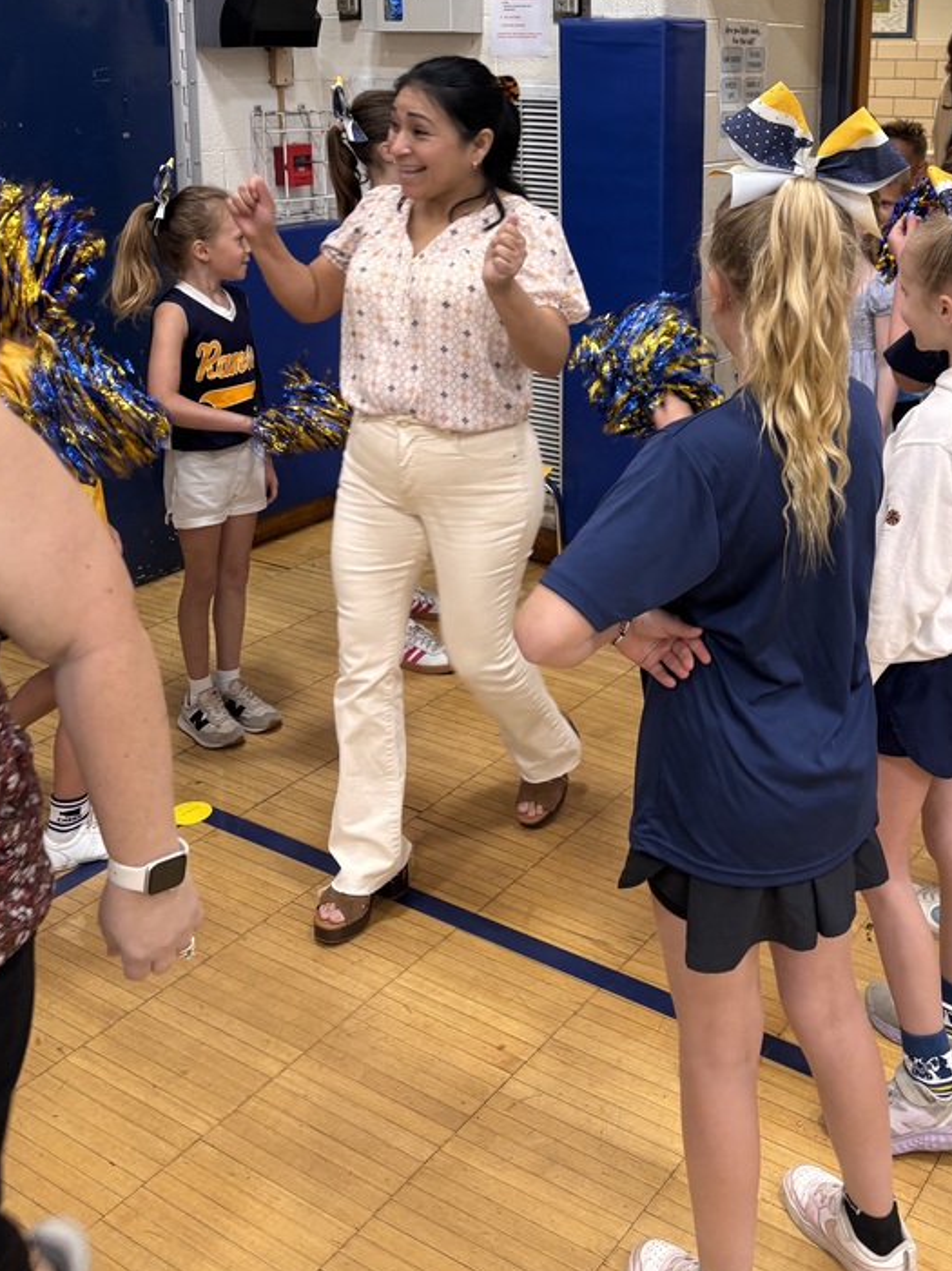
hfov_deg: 37.2
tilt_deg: -12.1
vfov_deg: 47.5
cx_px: 644
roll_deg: -0.4
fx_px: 1395
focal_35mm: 38
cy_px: 352
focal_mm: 5.96
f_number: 1.6
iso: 80
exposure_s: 1/60
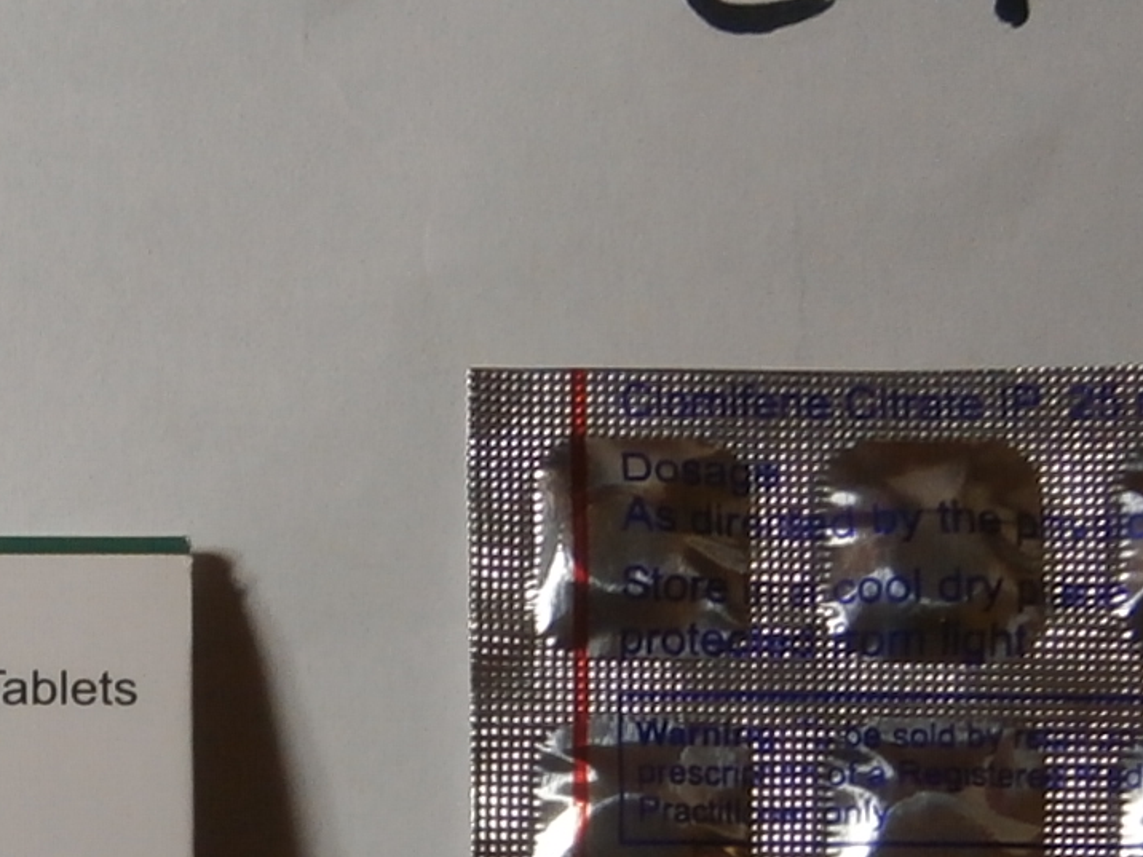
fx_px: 3071
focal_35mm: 93
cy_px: 1028
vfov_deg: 15.3
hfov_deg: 20.4
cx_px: 2
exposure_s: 1/30
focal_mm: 4.7
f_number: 2.8
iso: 125
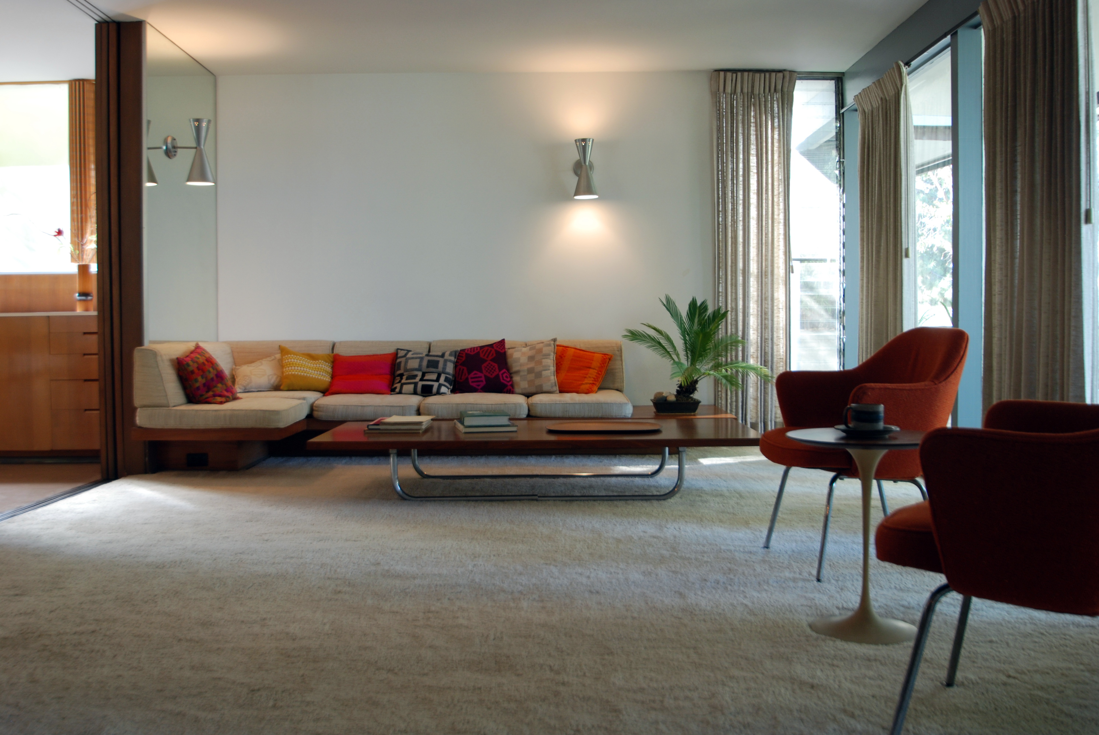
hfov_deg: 57.2
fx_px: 1009
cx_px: 550
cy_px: 368
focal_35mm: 33
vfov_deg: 40.1
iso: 200
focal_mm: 22
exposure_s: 1/13
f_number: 4.5
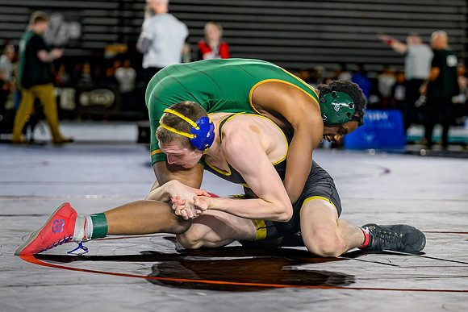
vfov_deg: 9.2
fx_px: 1931
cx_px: 243
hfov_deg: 13.8
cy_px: 176
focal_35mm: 149
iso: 1250
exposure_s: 1/800
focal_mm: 100
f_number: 2.8
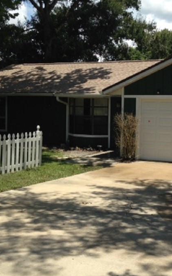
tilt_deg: -3.8
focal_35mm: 53
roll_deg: +0.5
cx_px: 140
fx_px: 398
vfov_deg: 38.2
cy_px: 130
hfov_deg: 24.0
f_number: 2.4
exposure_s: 1/1355
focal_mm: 4.12
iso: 50
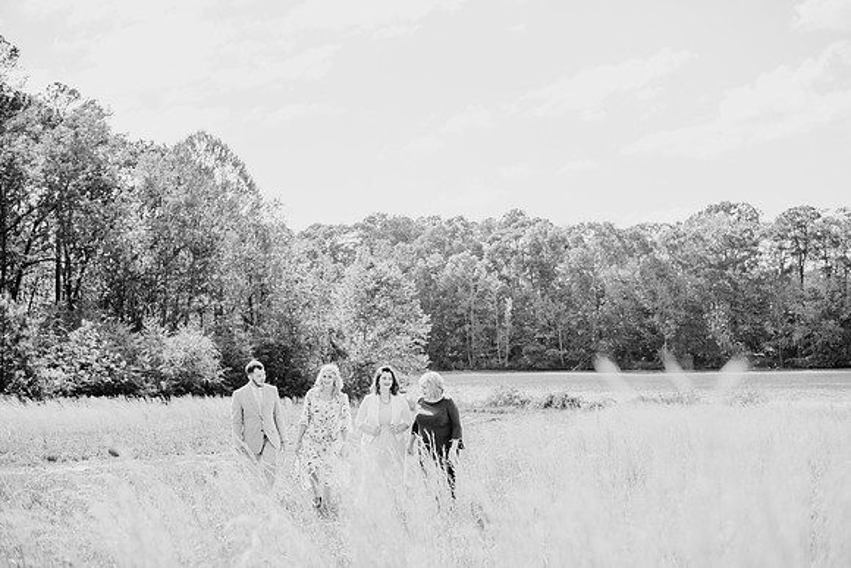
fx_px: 1182
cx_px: 426
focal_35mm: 50
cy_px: 284
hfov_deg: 39.6
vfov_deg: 27.0
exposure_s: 1/1000
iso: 100
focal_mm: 50
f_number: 2.8
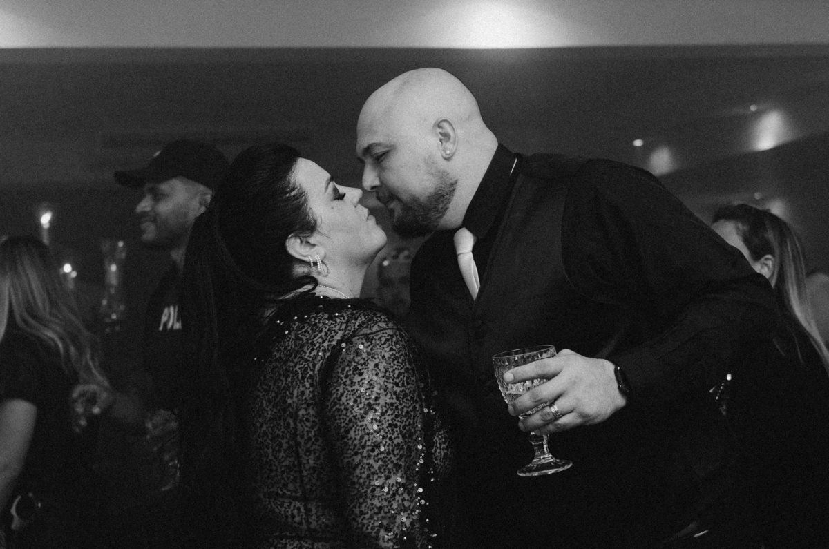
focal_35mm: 68
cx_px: 459
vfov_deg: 20.0
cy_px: 214
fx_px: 1557
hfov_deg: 29.8
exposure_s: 1/60
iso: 400
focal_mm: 35
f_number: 2.8
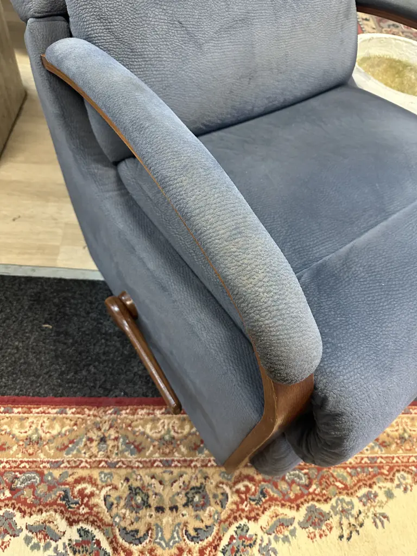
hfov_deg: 56.8
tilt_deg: -55.7
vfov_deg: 71.6
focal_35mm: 24
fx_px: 385
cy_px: 278
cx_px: 208
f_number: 1.78
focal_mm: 6.86
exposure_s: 1/50
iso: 400
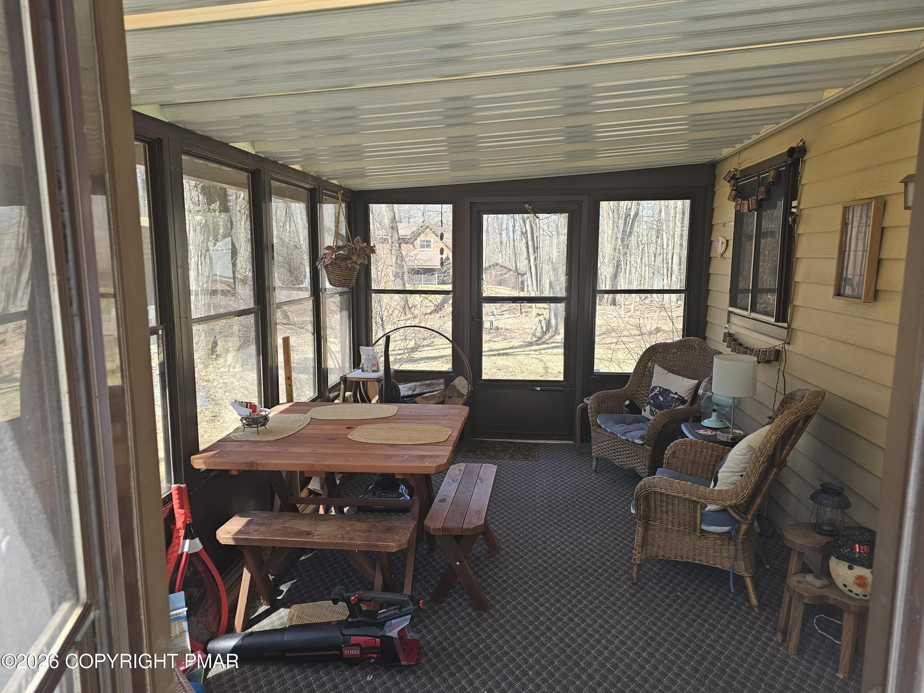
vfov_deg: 58.9
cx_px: 462
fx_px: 614
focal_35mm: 23
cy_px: 346
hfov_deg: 73.9
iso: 32
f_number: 1.7
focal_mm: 6.3
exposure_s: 1/120
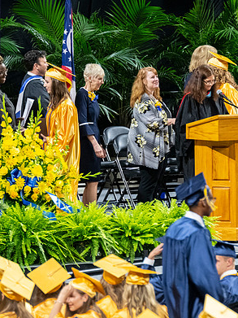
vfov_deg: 4.9
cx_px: 169
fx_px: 3724
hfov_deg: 3.7
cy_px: 135
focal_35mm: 406
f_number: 4
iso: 2000
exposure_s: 1/200
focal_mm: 190
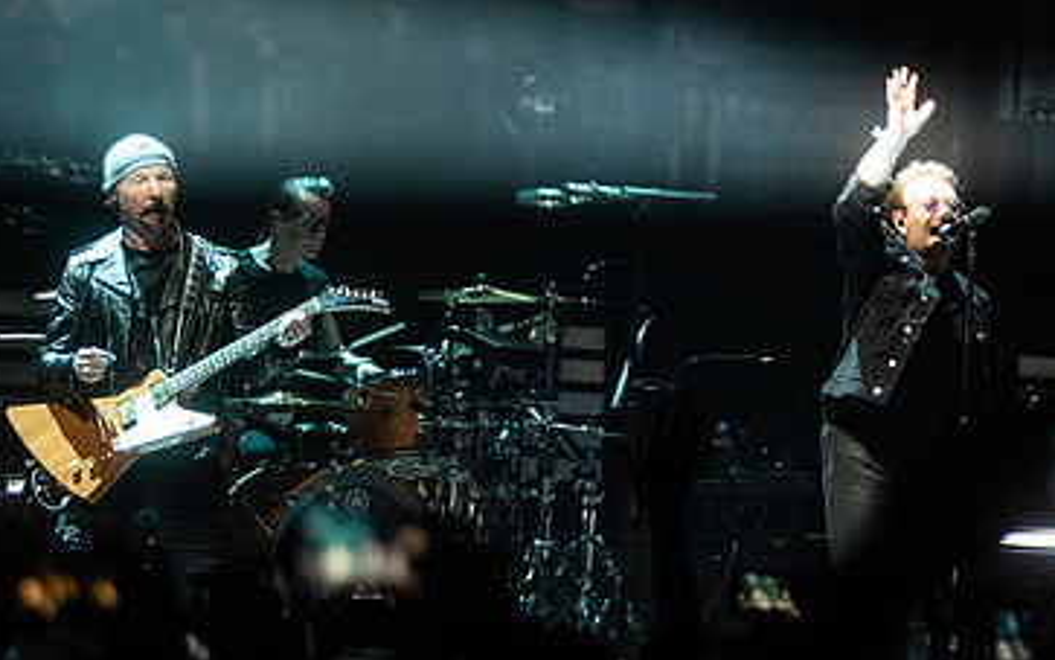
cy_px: 172
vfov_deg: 5.2
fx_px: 7247
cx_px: 910
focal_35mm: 252
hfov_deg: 8.3
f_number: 2.8
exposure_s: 1/400
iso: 2000
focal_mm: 135
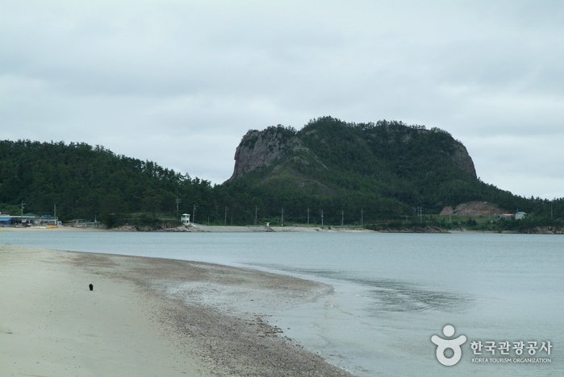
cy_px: 188
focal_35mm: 93
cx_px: 282
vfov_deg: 14.7
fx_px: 1459
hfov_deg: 21.9
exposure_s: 1/250
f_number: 11
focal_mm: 62
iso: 800
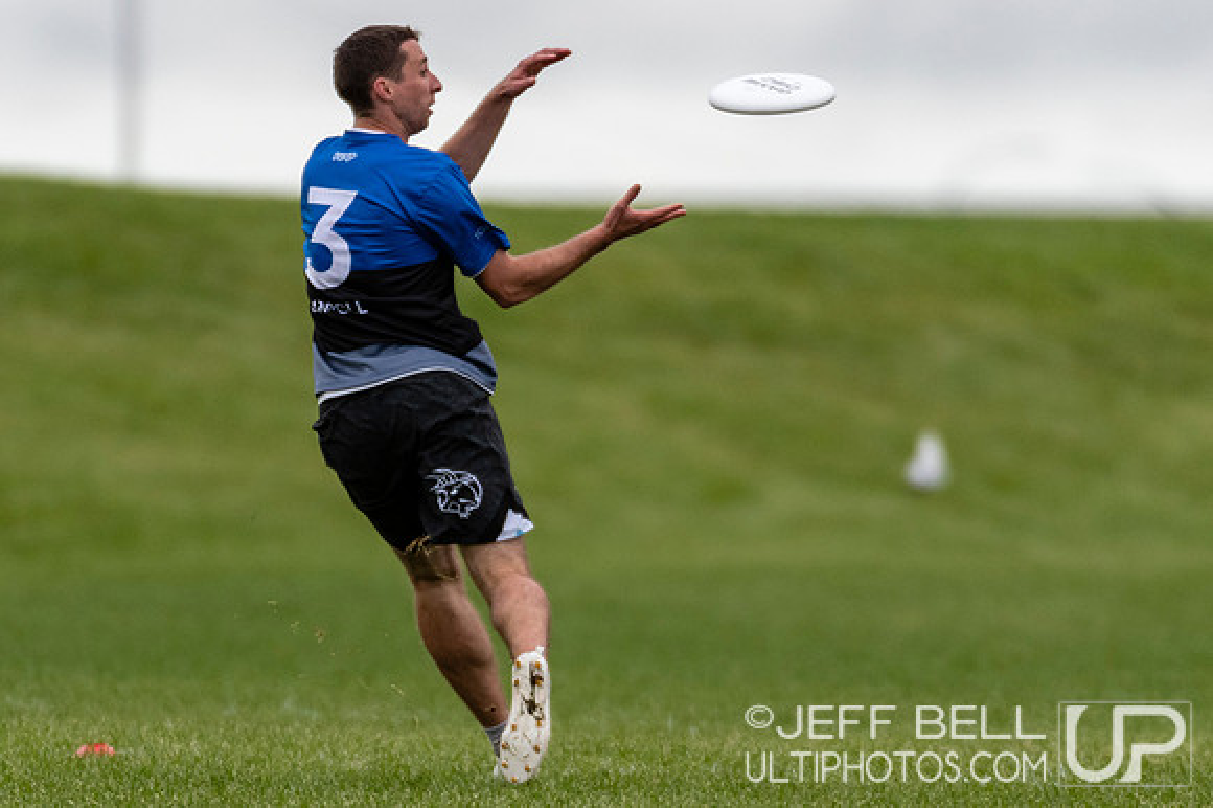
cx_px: 549
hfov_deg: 2.1
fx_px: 33062
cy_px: 468
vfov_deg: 1.4
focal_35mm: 982
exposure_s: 1/1250
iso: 560
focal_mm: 400
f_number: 4
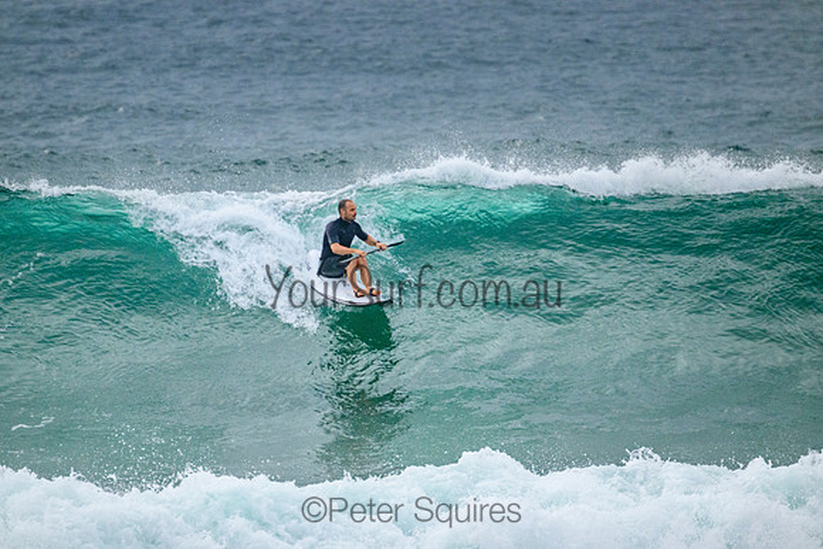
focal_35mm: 817
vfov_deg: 1.7
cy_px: 280
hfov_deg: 2.5
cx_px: 403
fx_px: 18678
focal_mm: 800
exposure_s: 1/2000
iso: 2500
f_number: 11
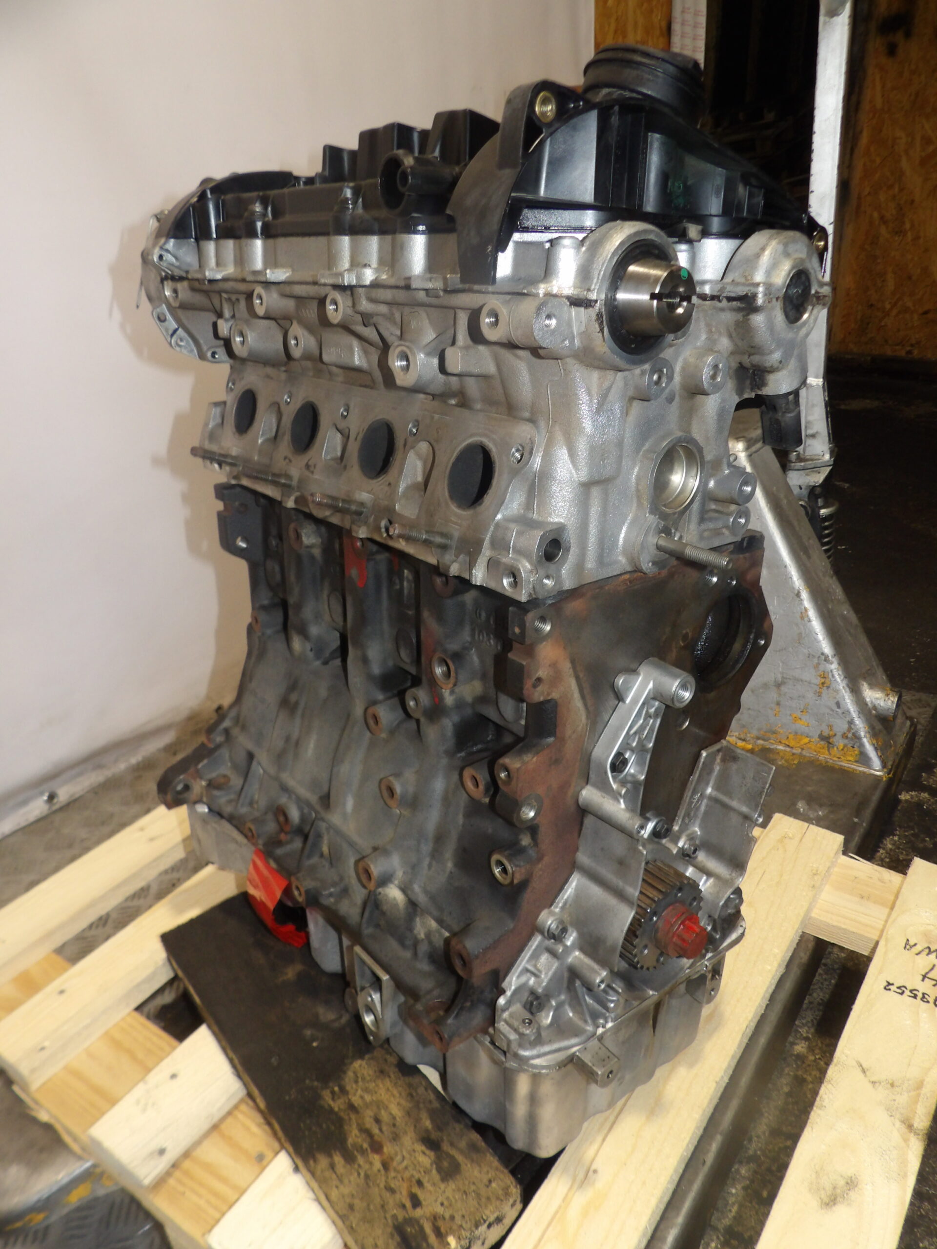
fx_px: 866
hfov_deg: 56.8
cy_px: 624
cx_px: 468
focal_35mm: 24
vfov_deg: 71.6
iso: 200
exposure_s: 1/60
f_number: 3.2
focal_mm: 4.3
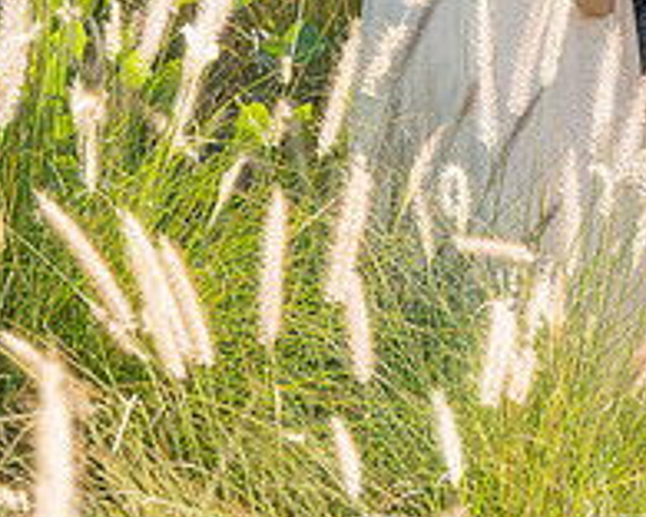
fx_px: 5927
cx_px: 493
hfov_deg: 6.2
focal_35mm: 310
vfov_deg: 5.0
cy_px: -135
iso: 200
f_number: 7.1
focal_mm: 102
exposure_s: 1/200
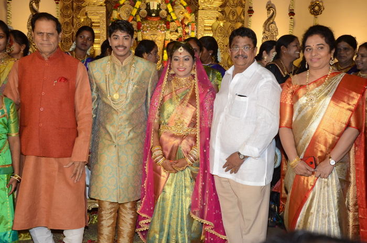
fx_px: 611
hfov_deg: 33.5
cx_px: 184
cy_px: 122
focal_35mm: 60
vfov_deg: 22.5
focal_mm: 40
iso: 800
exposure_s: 1/125
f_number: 8
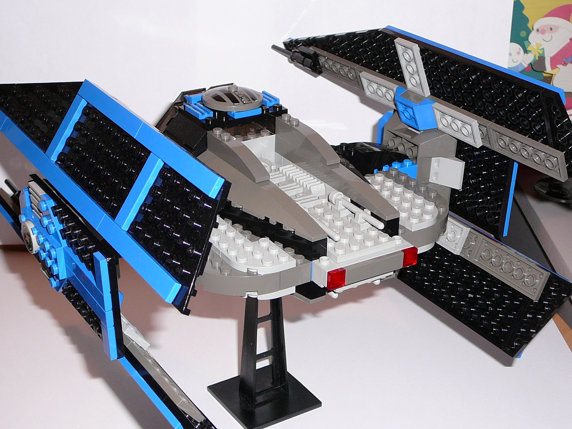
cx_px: 286
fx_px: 975
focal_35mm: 59
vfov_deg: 24.8
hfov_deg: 32.7
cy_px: 214
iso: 100
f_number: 3.3
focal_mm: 7
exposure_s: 1/30
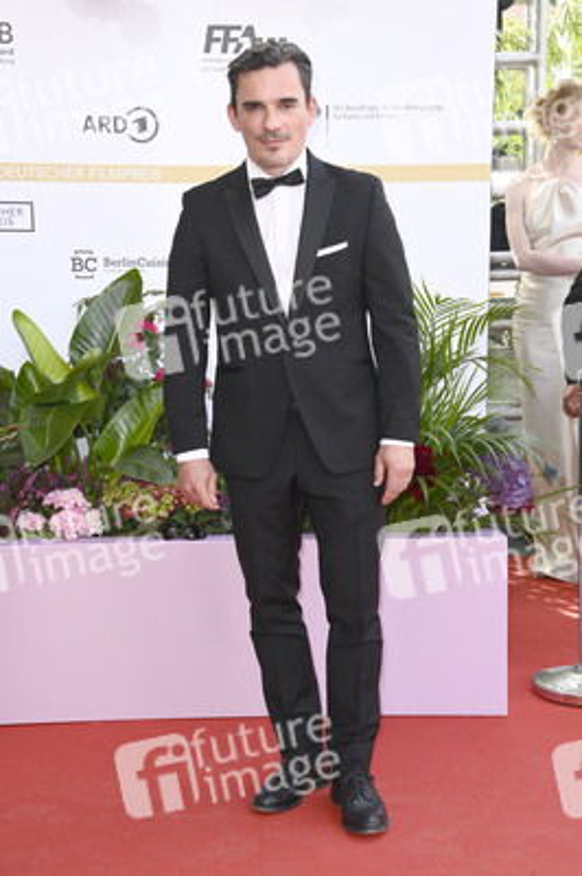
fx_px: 1652
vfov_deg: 29.7
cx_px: 291
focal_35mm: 68
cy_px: 438
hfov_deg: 20.0
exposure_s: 1/250
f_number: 6.3
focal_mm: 68
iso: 500
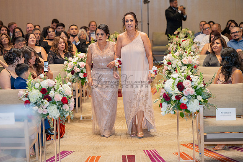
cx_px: 122
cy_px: 81
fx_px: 743
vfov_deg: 12.5
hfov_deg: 18.6
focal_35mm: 110
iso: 1250
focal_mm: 110
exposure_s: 1/160
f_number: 3.2
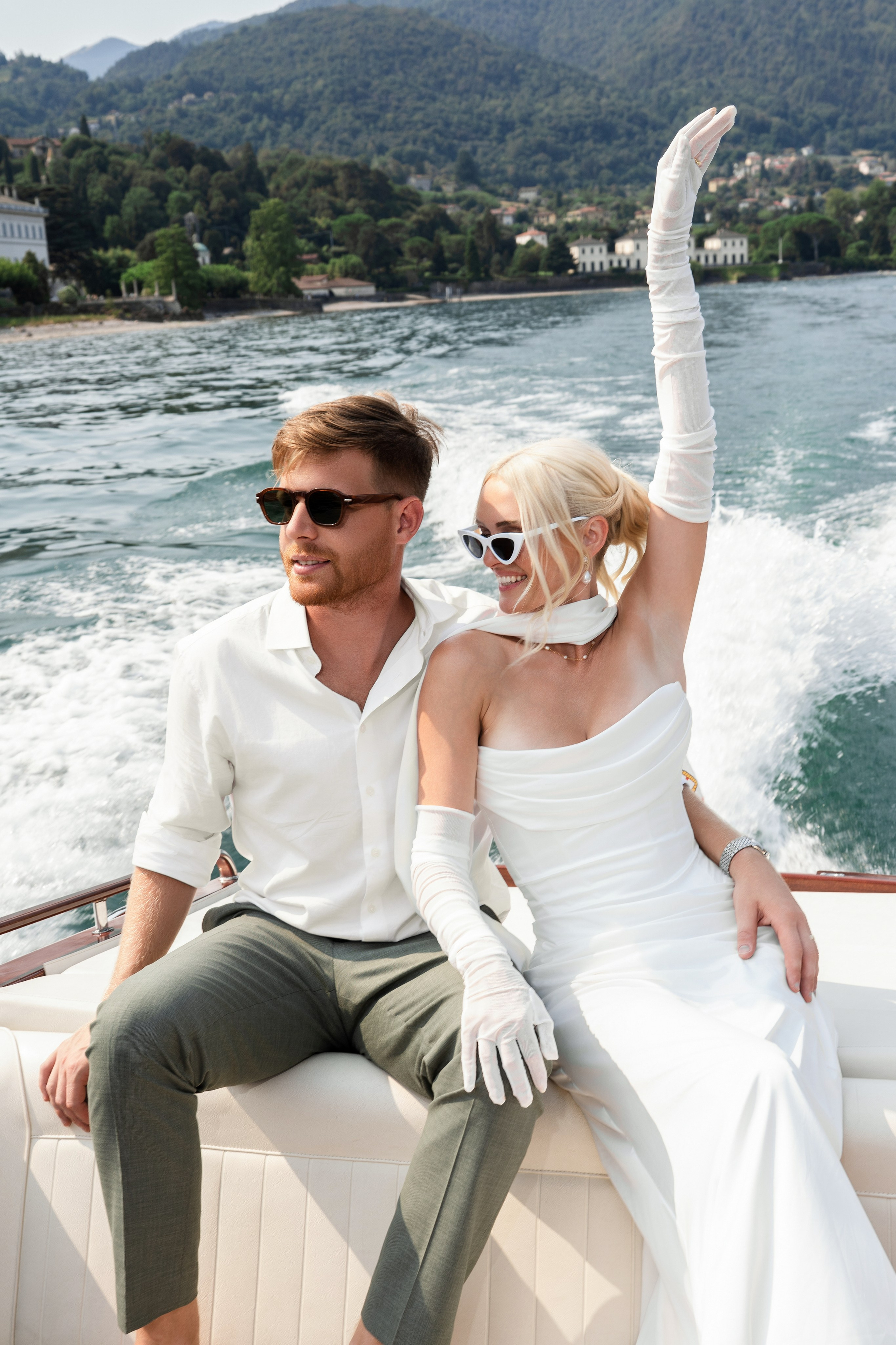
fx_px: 1307
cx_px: 448
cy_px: 672
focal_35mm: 35
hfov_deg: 37.9
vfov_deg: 54.4
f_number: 7.1
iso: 80
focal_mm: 35
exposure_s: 1/200
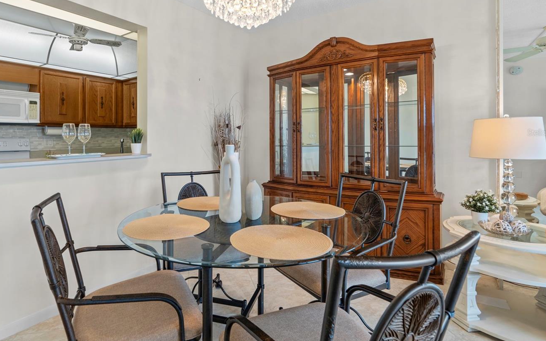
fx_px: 298
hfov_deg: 84.4
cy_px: 132
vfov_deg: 59.0
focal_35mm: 20
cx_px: 230
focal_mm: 16
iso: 250
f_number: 9
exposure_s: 1
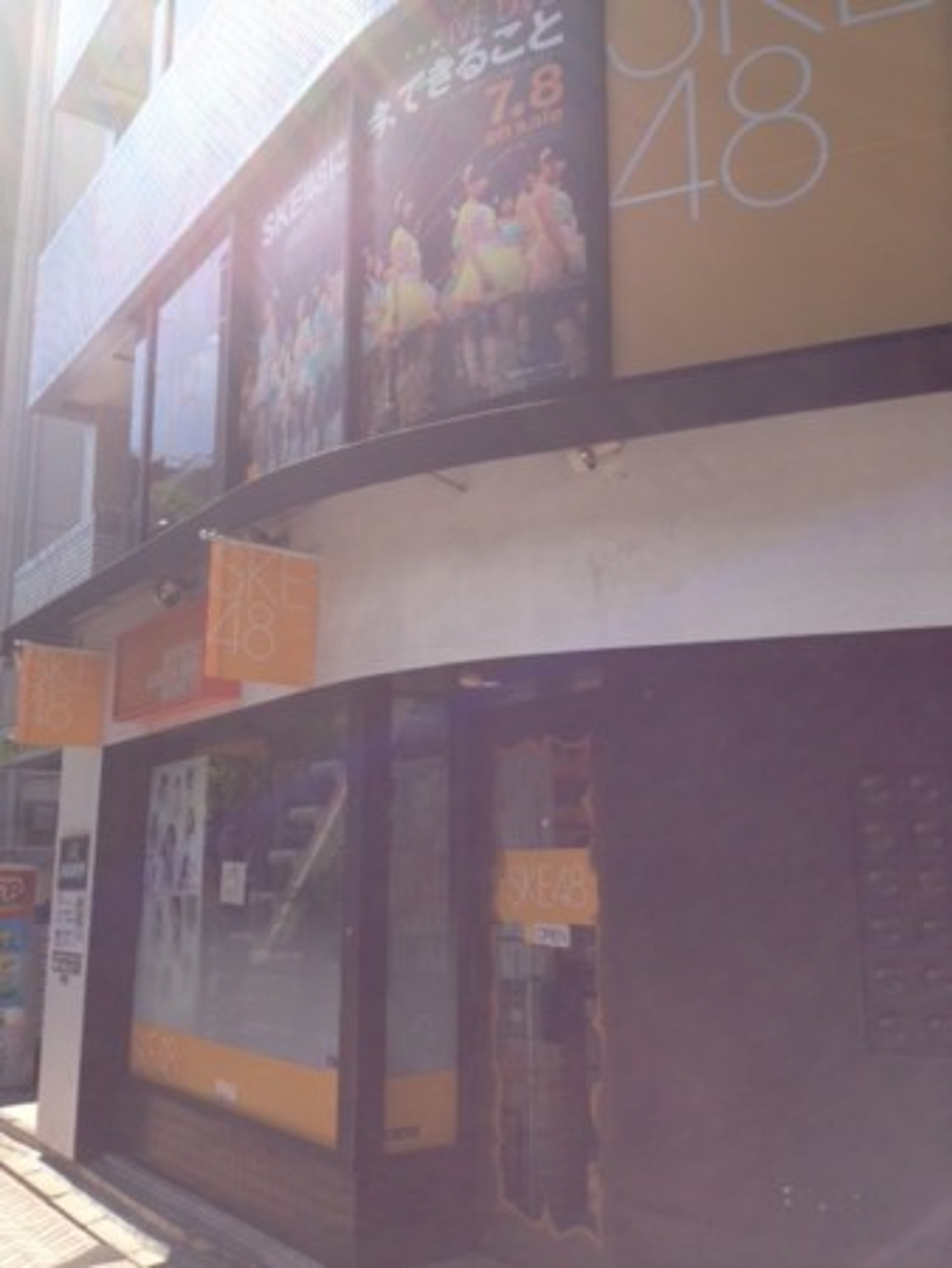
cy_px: 634
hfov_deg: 40.7
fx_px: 1282
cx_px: 476
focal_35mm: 35
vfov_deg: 52.6
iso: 50
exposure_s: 1/1126
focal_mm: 4.28
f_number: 2.4
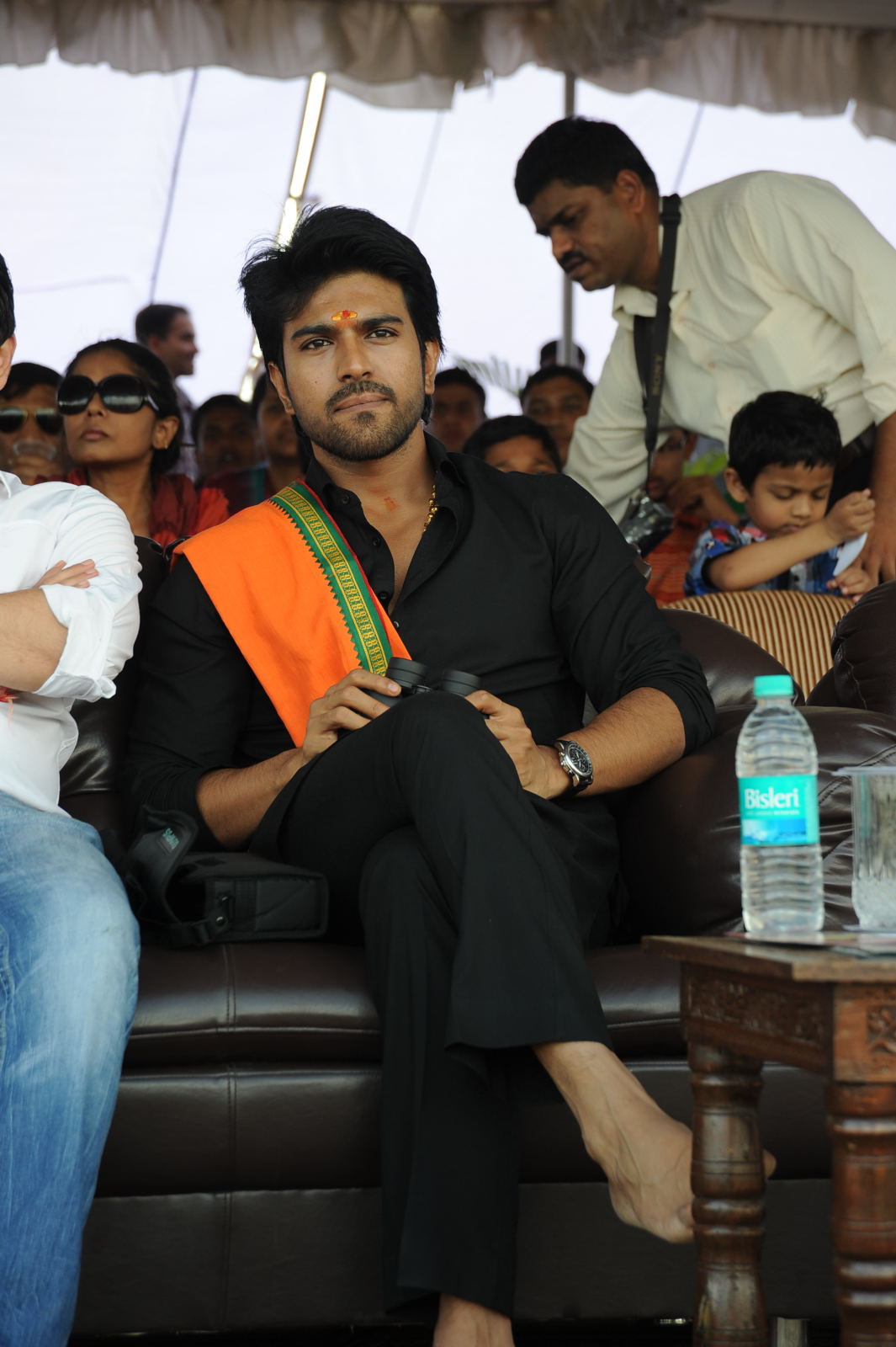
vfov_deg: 17.1
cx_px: 448
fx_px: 4485
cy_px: 674
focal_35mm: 120
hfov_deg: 11.4
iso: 500
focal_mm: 120
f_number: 7.1
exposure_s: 1/125
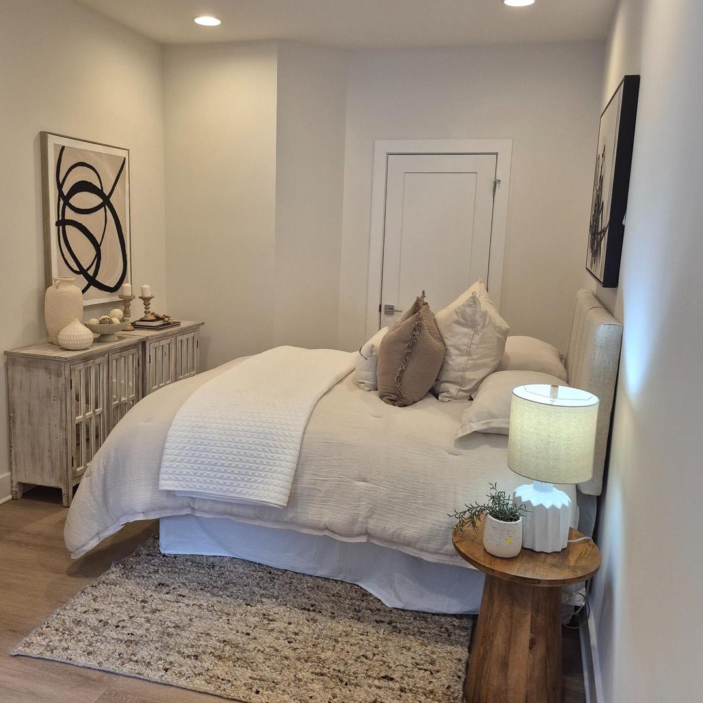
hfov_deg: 55.6
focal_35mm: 29
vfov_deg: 55.6
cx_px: 340
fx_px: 666
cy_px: 340
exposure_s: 1/120
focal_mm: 5.4
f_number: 1.8
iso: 160
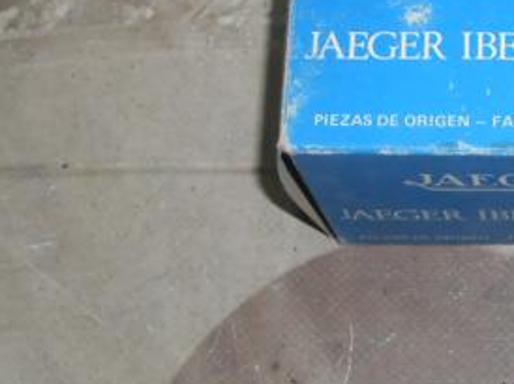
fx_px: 1128
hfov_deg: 23.7
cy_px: 328
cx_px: 597
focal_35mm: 76
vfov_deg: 19.1
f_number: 3.5
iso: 80
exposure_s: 1/25
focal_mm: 4.6
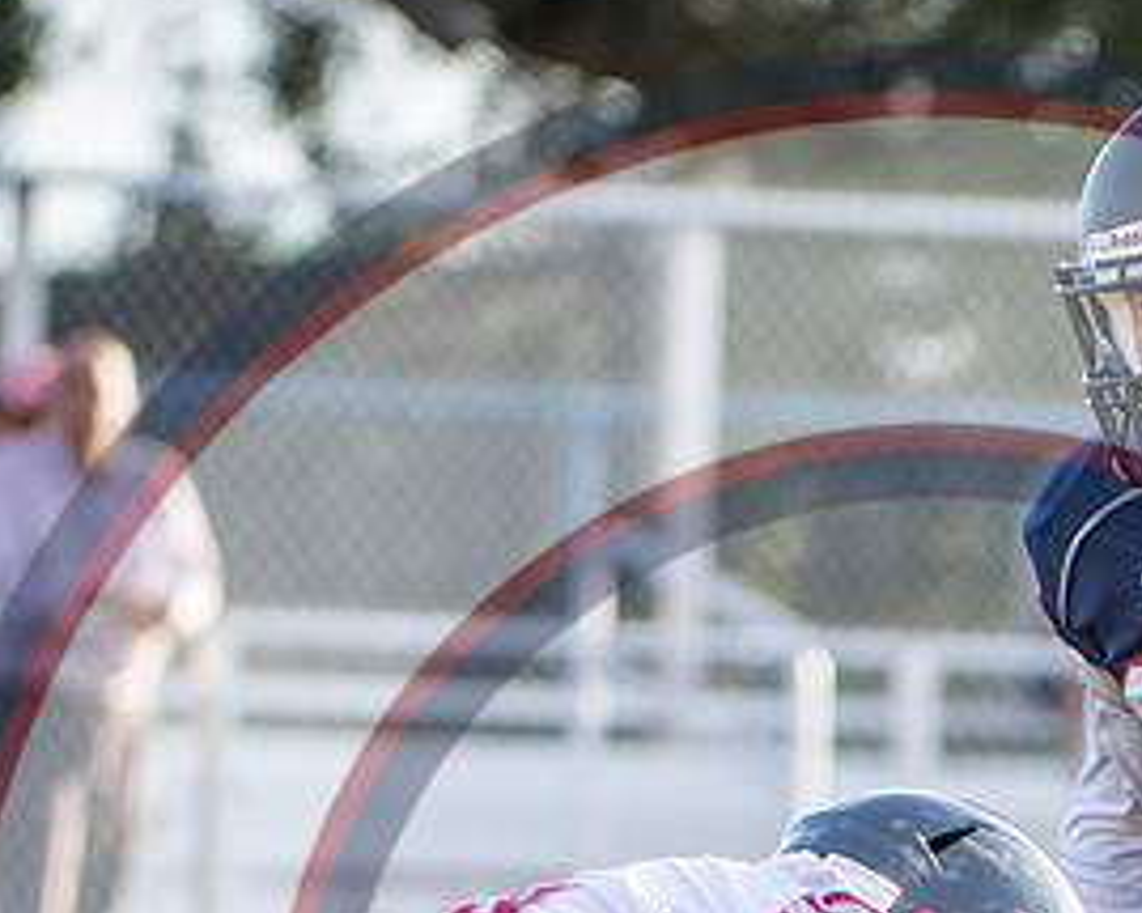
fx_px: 33077
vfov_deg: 1.6
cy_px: 1001
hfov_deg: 2.0
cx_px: 1309
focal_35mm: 979
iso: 400
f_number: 4
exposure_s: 1/1000
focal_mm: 200
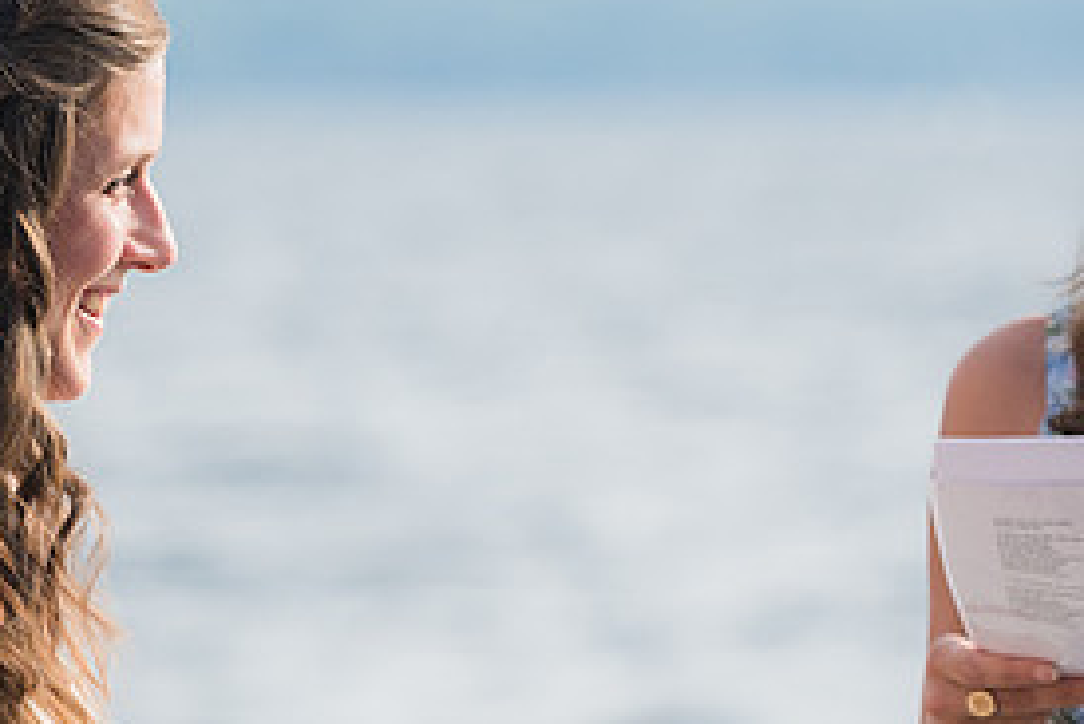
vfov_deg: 3.0
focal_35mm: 460
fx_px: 13858
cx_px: 586
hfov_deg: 4.5
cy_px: 469
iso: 200
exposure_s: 1/800
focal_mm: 145
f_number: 4
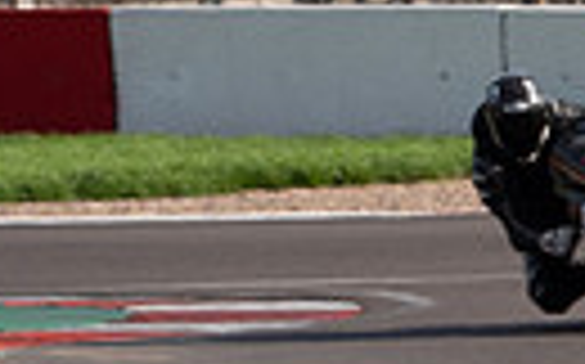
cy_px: 309
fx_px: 20087
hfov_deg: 1.7
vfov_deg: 1.0
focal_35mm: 1261
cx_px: 1040
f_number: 14
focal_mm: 240
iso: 500
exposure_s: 1/400
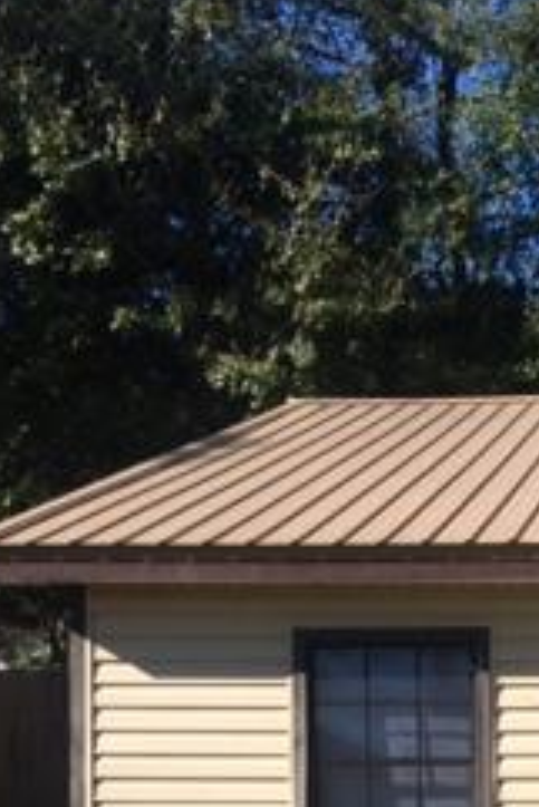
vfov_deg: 24.5
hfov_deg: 16.2
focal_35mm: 80
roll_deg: +0.4
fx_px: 1794
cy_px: 760
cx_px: 706
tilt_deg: -2.2
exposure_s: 1/1580
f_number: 2.2
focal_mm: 4.15
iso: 32
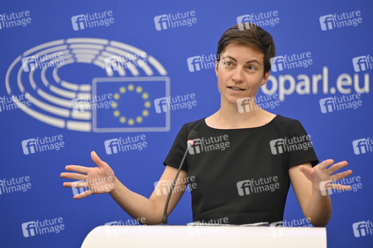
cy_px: 124
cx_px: 186
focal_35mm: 145
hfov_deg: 14.2
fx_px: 1501
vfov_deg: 9.4
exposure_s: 1/320
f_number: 2.8
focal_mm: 145
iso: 1600
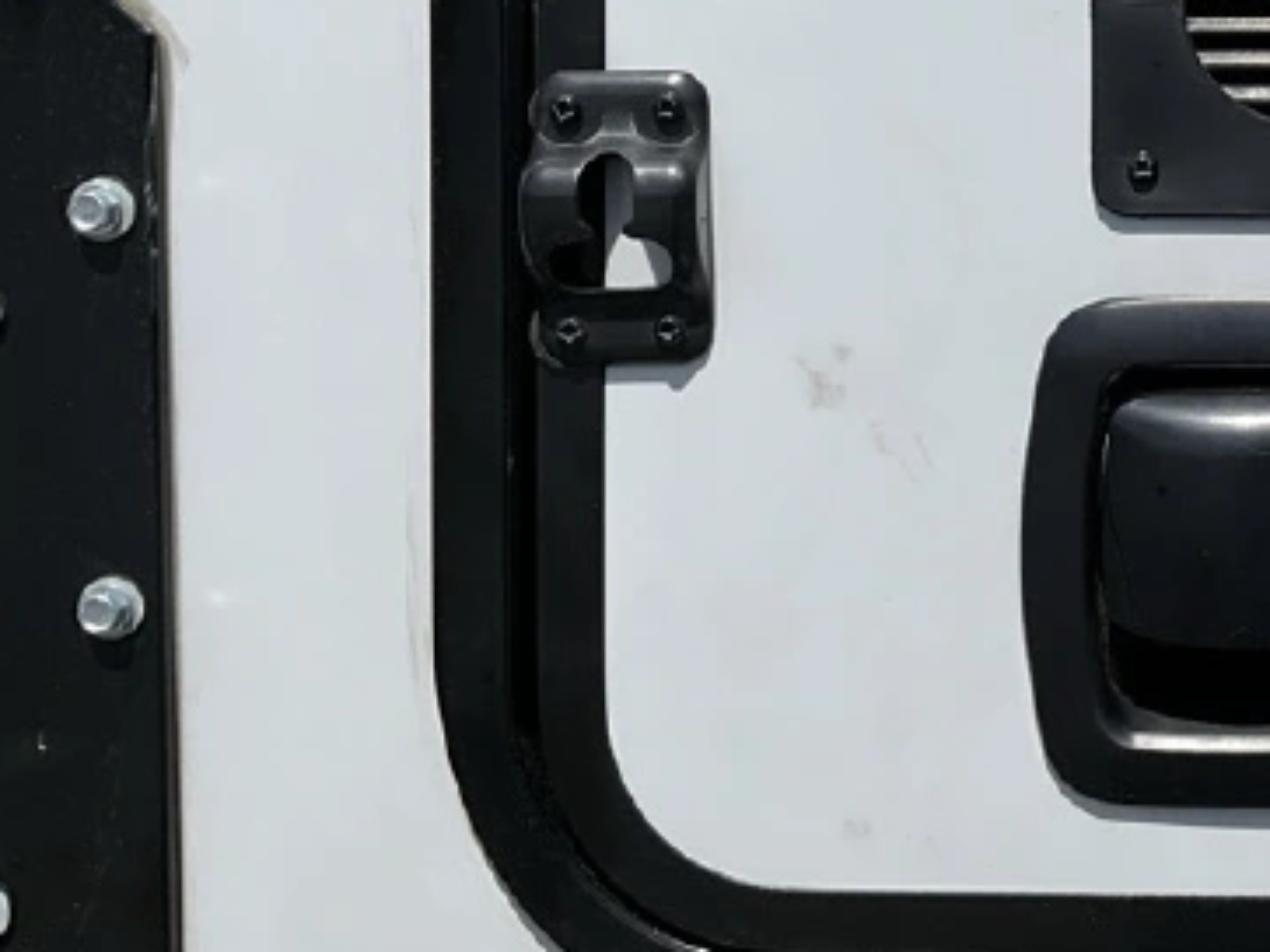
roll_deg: +0.9
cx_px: 1277
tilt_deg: -2.7
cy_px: 77
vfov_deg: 22.3
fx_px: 2347
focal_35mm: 64
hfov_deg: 28.4
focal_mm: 3
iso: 25
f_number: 1.8
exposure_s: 1/2801
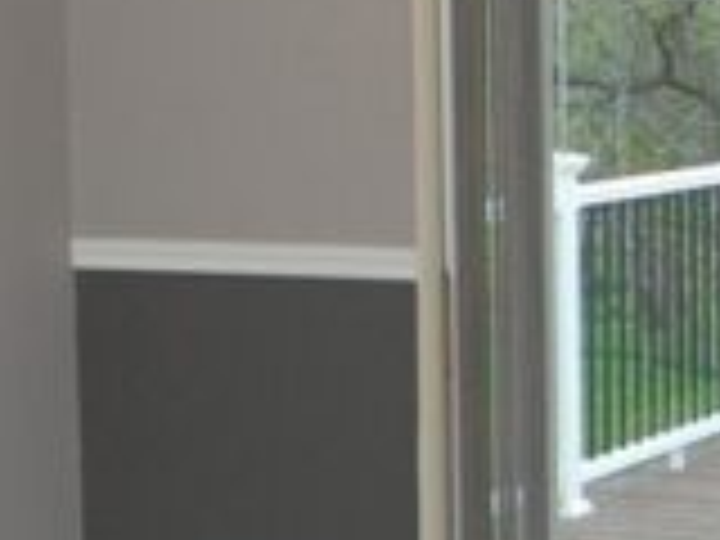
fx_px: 2704
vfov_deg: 11.4
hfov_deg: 14.9
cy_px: 191
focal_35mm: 130
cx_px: -22
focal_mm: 18
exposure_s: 1/60
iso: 400
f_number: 3.5
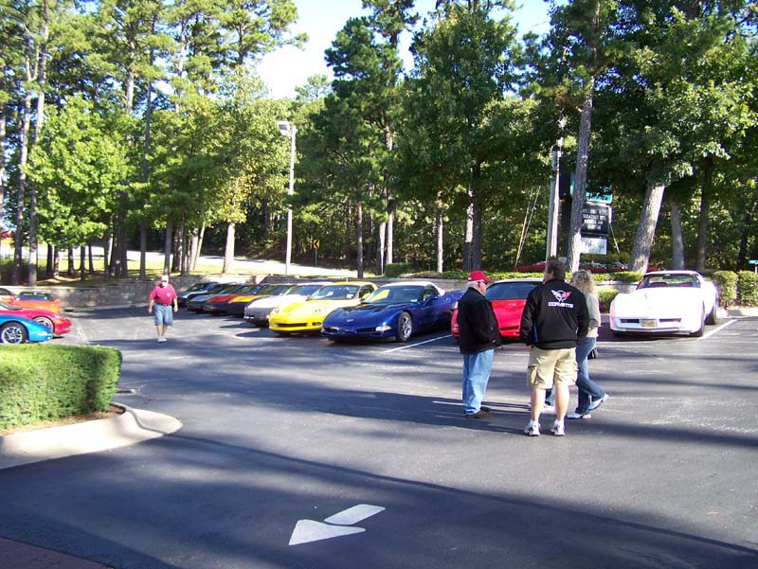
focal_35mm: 38
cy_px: 284
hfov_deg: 49.0
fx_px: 833
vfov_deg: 37.8
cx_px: 379
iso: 80
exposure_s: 1/250
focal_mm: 6.3
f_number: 2.8
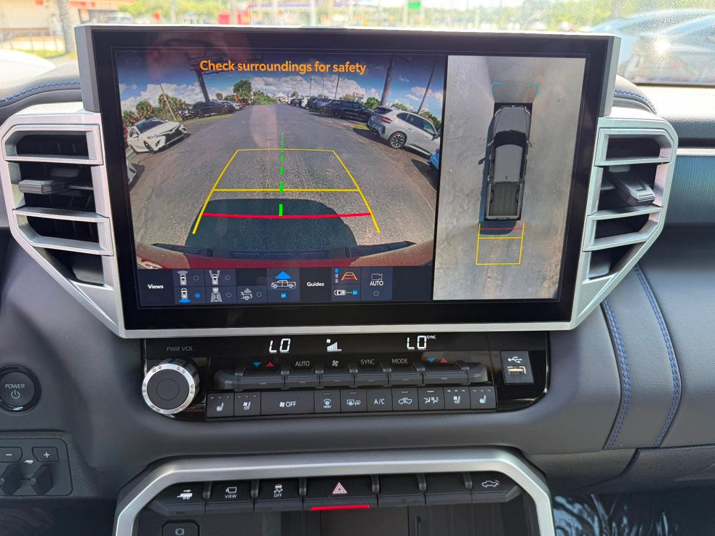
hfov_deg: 69.4
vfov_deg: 54.9
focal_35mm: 25
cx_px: 344
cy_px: 271
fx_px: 516
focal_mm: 6.76
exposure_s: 1/100
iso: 80
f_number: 1.78
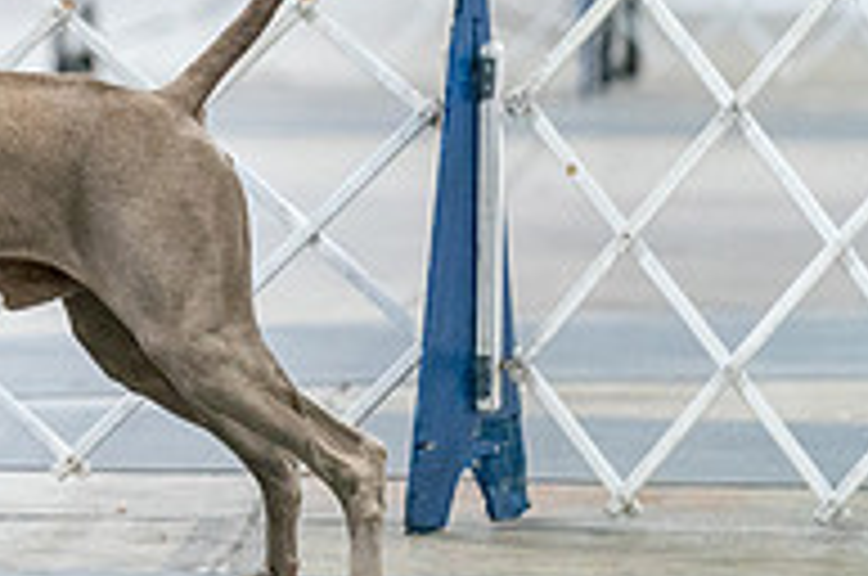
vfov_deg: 2.7
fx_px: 12396
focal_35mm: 515
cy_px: -164
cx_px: -333
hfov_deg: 4.0
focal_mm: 171
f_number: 3.2
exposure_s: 1/200
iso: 5000
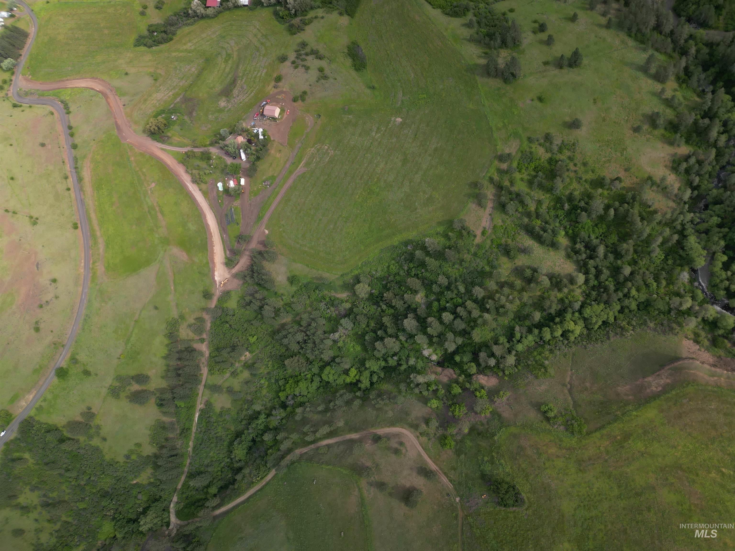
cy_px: 276
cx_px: 368
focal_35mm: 24
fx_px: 510
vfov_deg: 56.8
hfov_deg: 71.6
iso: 100
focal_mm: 6.72
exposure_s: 1/100
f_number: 1.7
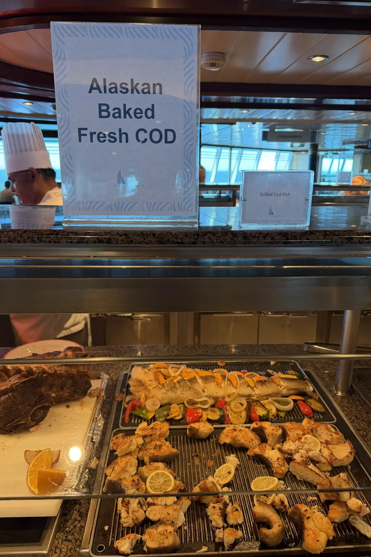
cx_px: 190
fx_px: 387
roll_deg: +0.0
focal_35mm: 25
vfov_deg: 71.5
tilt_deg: -14.3
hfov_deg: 51.3
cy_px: 278
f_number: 1.78
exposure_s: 1/120
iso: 250
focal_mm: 6.76
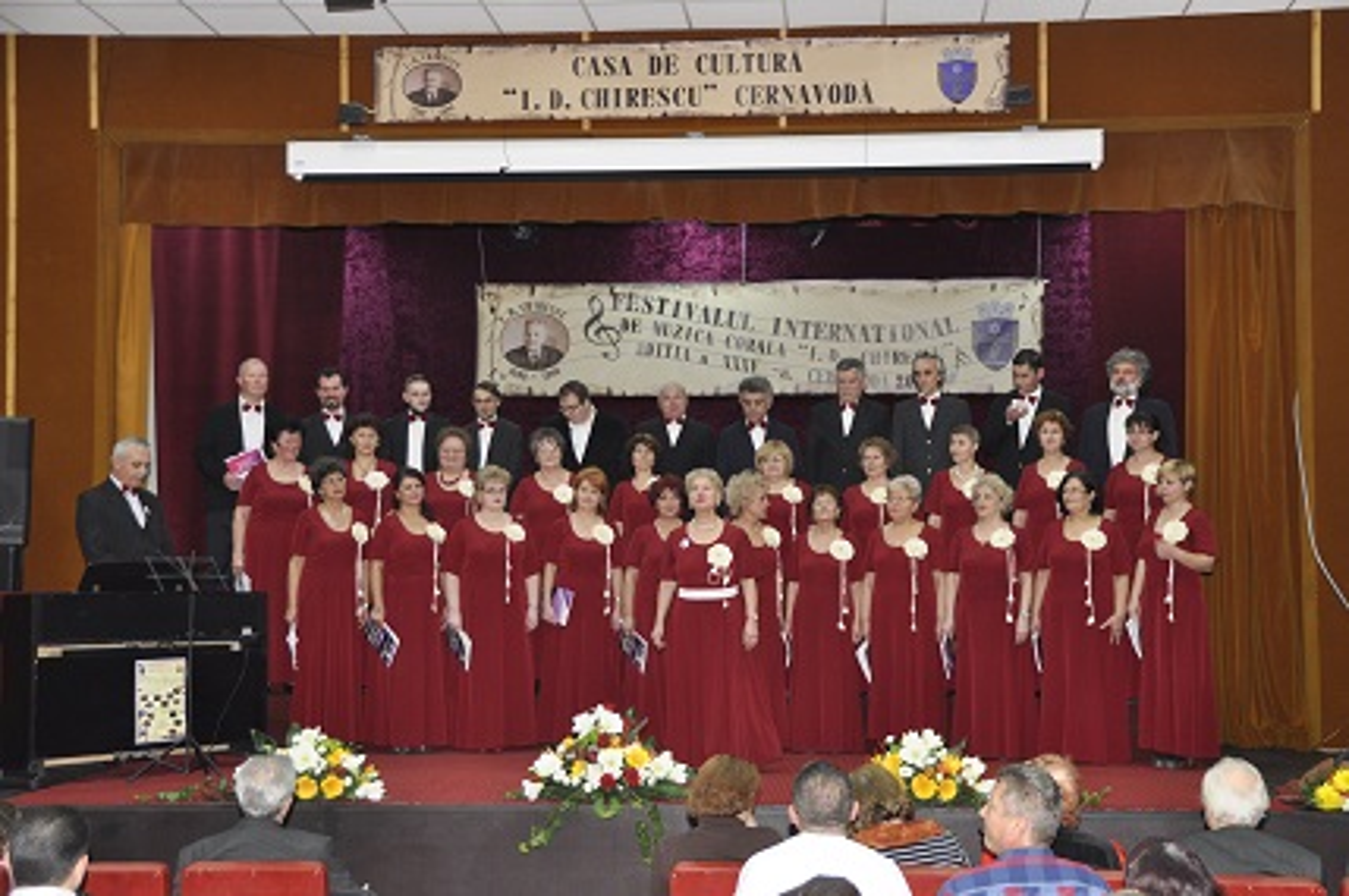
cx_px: 674
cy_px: 448
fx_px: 1797
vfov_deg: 28.0
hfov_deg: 41.2
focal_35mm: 48
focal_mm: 32
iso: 800
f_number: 4.2
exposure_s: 1/60
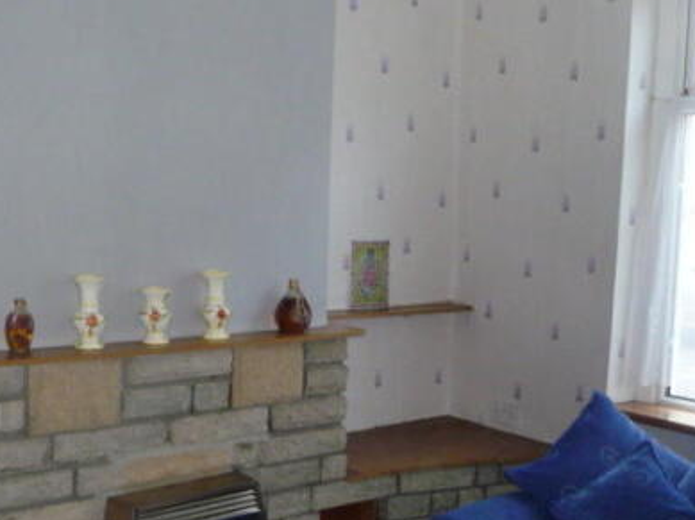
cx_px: 367
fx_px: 1023
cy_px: 319
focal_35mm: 51
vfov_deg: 28.4
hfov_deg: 37.5
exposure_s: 1/30
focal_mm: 4.7
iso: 320
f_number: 3.3
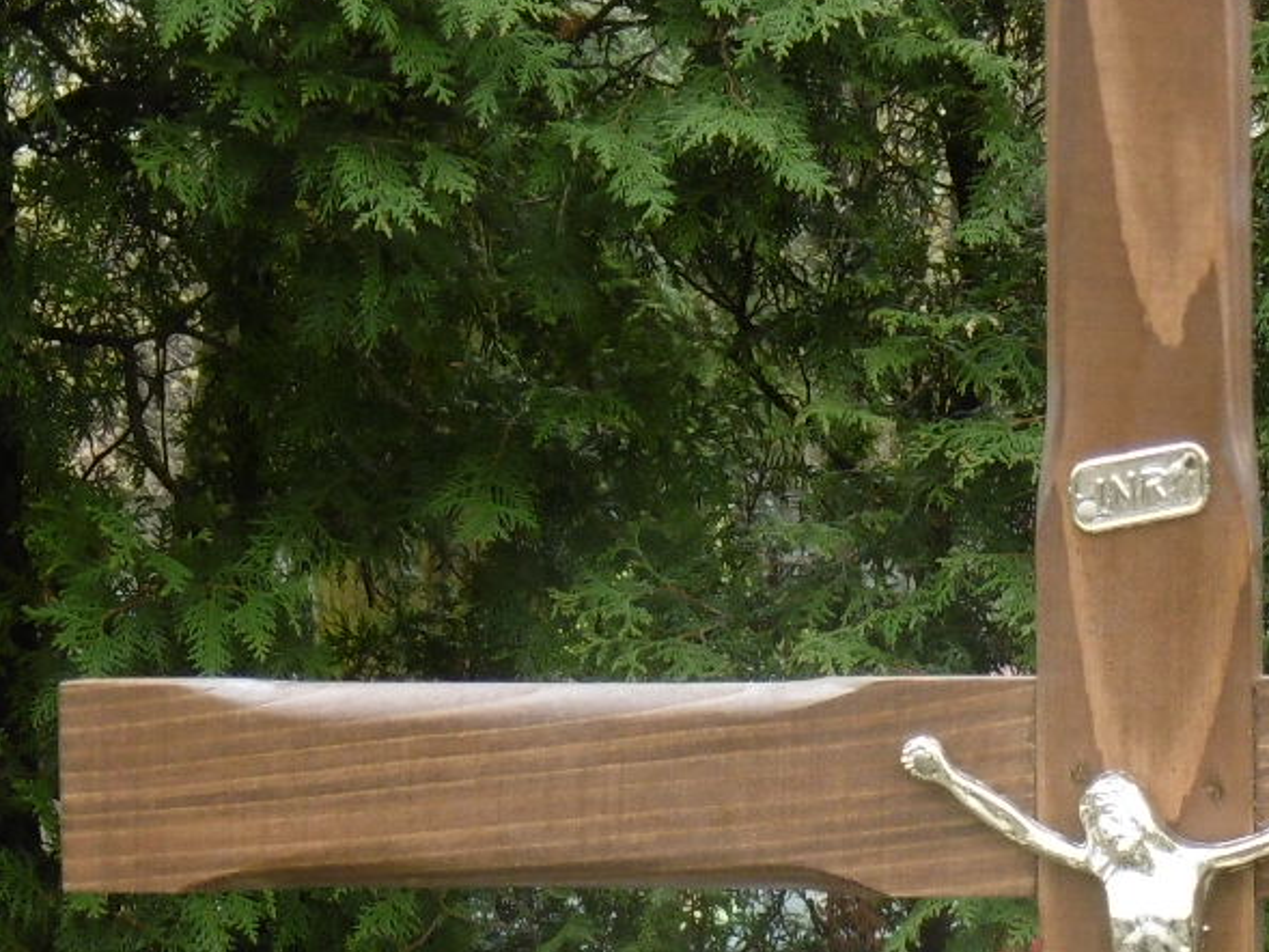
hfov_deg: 9.6
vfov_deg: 7.2
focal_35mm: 205
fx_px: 7517
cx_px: 1066
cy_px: 1228
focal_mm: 10.5
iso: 100
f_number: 4.2
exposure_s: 1/100
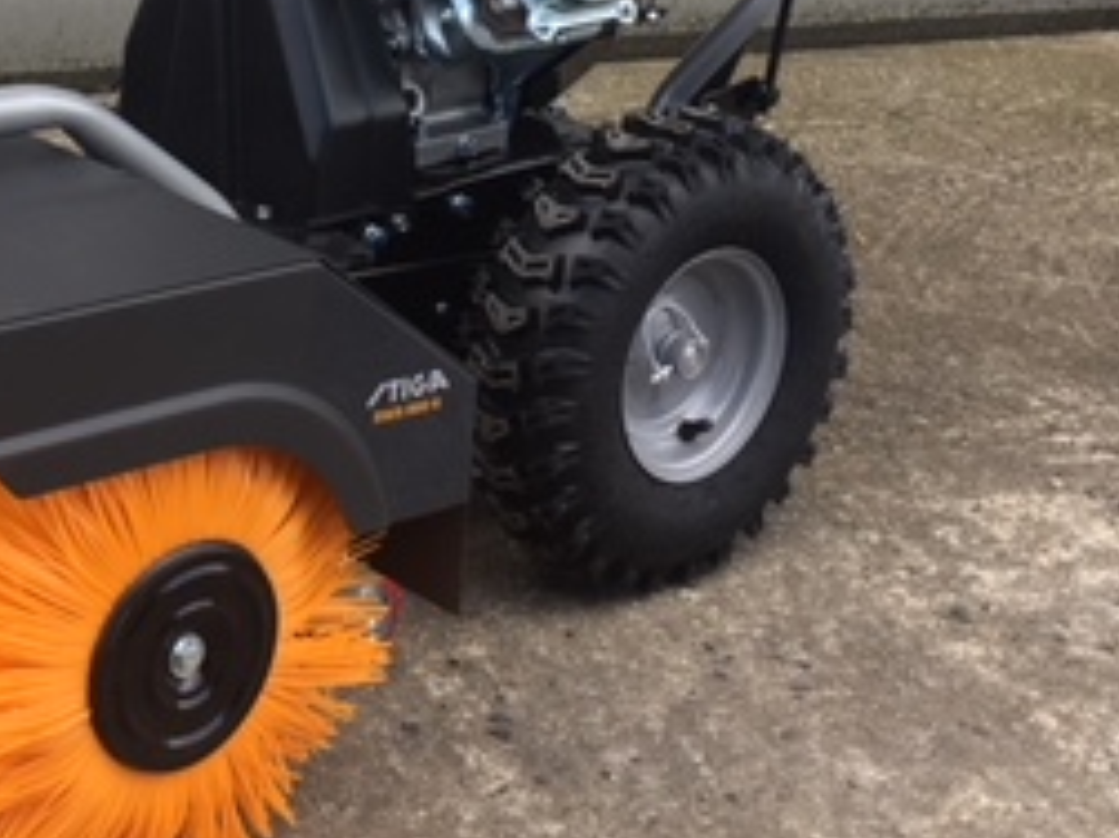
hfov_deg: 25.9
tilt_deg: -9.2
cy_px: -71
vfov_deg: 19.1
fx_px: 2391
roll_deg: -2.2
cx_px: 227
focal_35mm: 74
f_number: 2.2
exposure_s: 1/269
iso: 25
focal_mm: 4.15
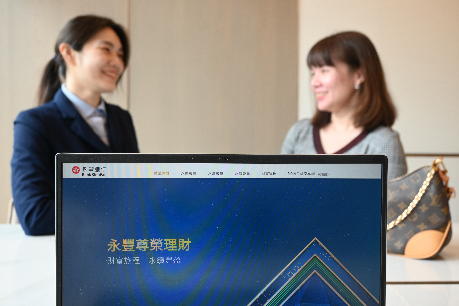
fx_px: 411
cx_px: 230
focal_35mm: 32
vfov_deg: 40.8
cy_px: 153
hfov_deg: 58.3
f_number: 4
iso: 640
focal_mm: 21.5
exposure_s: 1/50
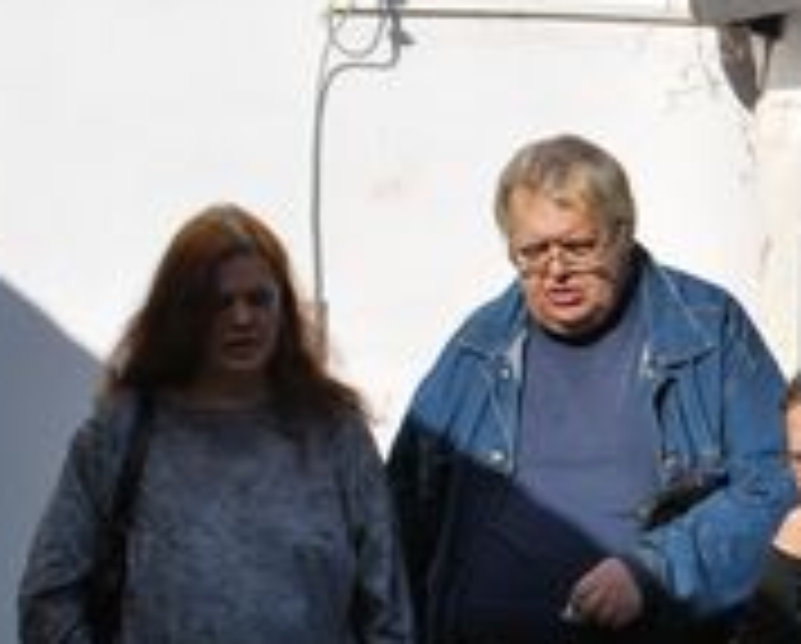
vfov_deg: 7.1
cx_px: 770
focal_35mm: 217
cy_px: 484
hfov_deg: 8.8
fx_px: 5160
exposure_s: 1/320
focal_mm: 55
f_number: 9
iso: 100
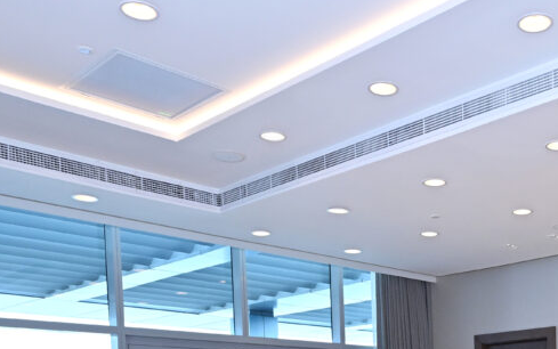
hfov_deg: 39.4
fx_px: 730
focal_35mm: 48
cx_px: 482
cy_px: 454
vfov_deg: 23.7
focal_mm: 15
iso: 640
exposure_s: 1/160
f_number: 5
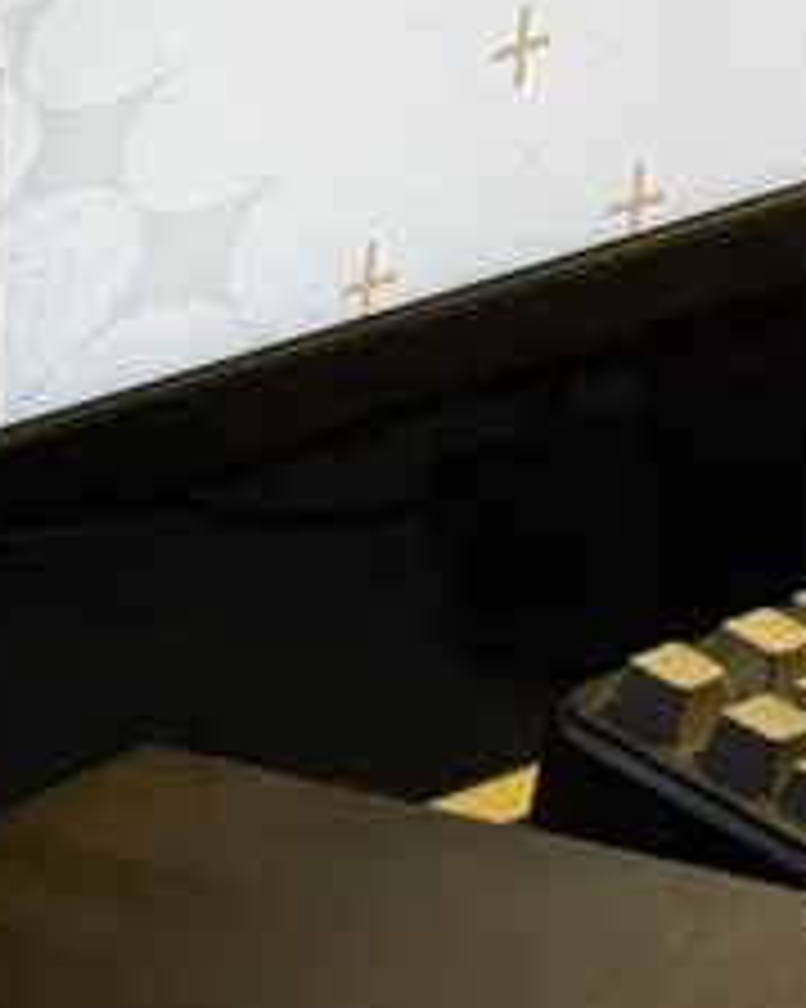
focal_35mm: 134
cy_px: 608
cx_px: 1090
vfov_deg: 14.4
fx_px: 3998
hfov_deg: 11.2
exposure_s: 1/60
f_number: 1.78
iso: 250
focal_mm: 6.76
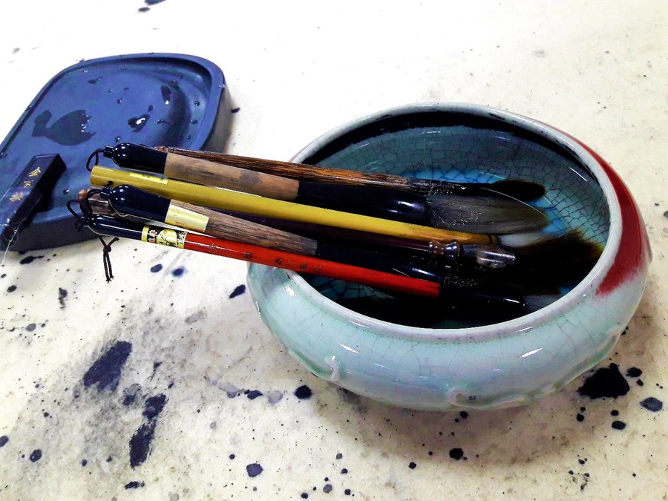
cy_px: 250
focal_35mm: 28
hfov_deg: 63.4
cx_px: 334
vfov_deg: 49.7
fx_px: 540
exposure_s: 1/33
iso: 200
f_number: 1.9
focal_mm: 3.7
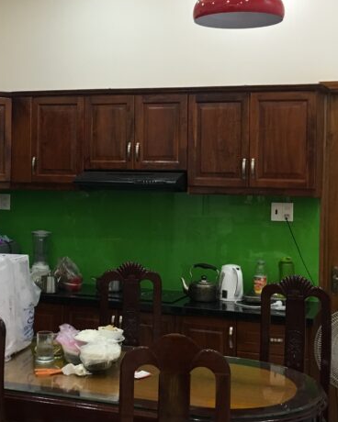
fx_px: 788
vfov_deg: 30.0
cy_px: 183
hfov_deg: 24.1
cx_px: 105
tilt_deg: +0.6
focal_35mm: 63
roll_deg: -0.1
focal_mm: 4.15
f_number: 2.2
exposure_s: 1/17
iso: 64
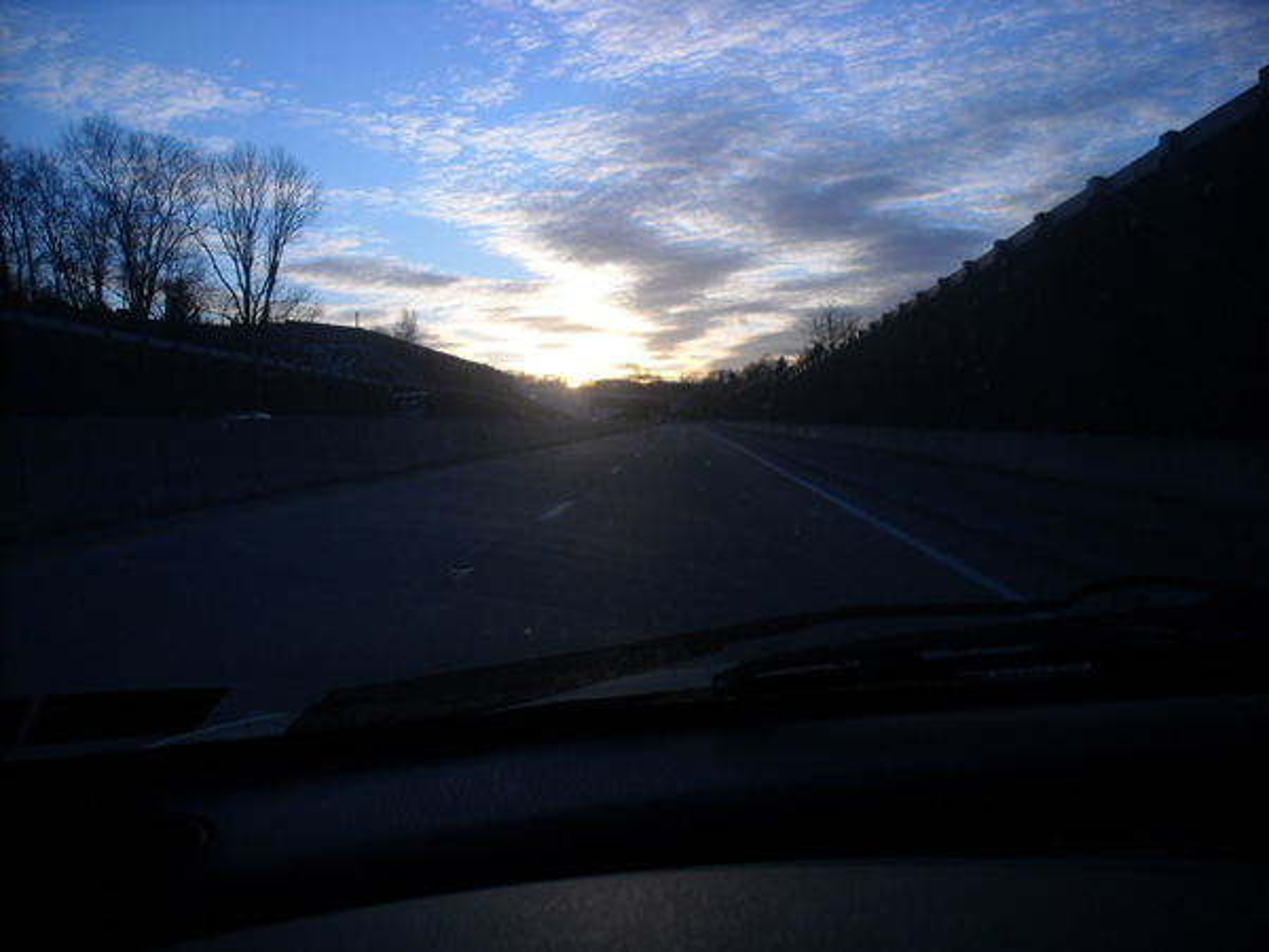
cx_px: 634
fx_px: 1283
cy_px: 476
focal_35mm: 35
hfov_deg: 52.6
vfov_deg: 40.7
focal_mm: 5.7
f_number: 2.8
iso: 64
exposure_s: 1/676
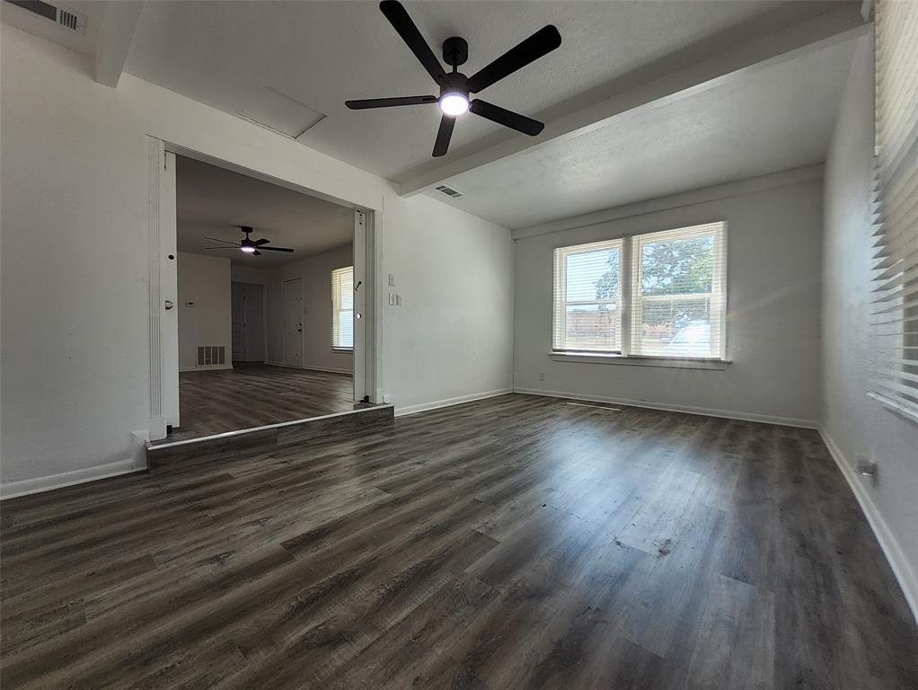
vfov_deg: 90.0
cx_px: 459
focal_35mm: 13
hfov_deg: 106.1
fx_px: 345
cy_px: 345
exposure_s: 1/120
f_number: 2.2
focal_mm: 1.13
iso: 50
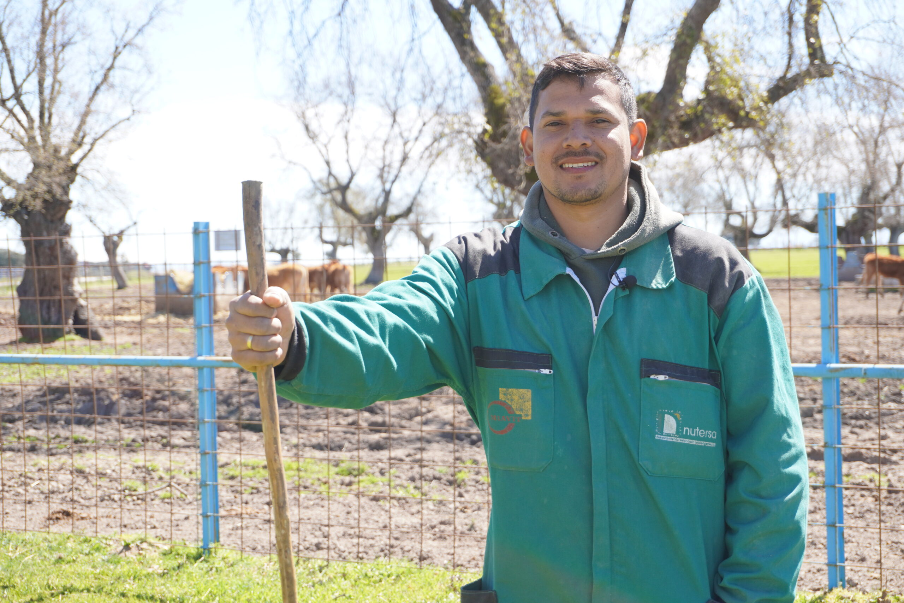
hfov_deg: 29.2
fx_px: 1733
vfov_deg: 19.7
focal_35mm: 69
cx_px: 452
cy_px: 302
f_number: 5.6
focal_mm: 46
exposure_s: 1/160
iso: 125
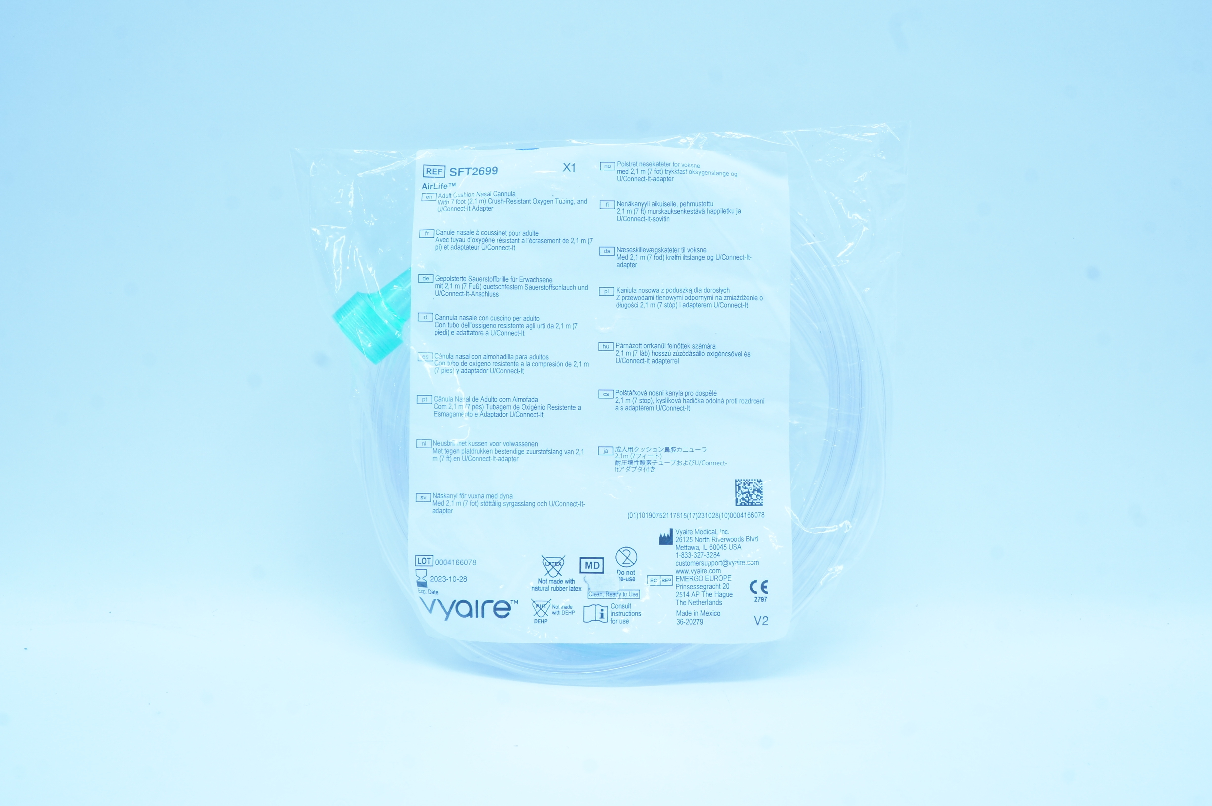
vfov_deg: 35.4
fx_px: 1261
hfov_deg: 51.3
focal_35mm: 38
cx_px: 606
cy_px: 403
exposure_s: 1/13
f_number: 13
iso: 400
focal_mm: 25
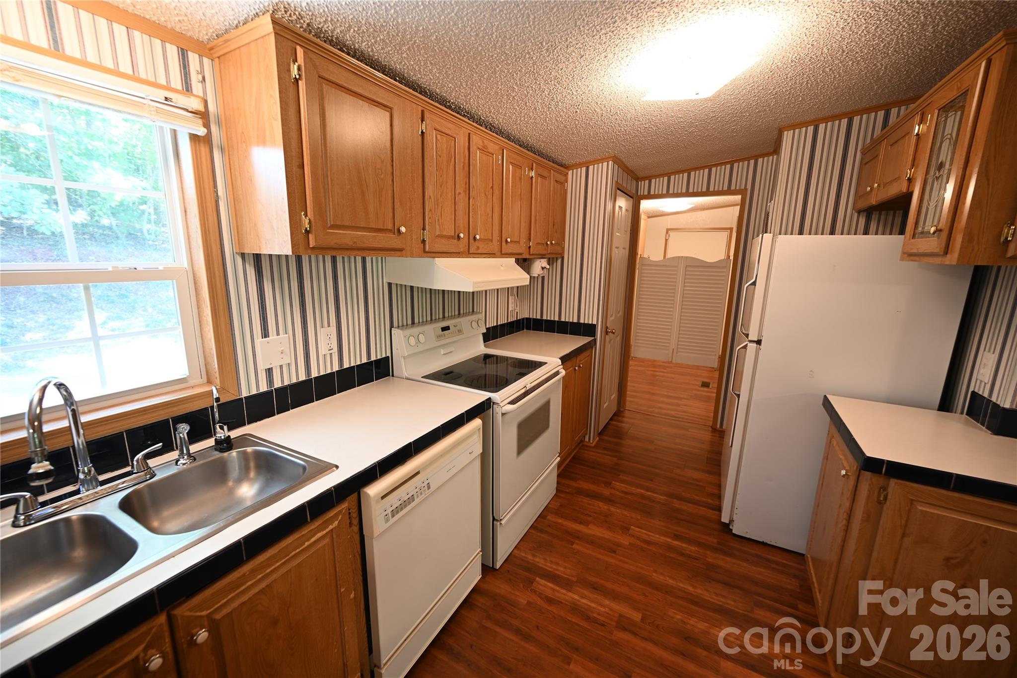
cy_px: 339
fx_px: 396
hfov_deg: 104.2
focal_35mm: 14
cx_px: 508
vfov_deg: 81.2
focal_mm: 14
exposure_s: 1/4
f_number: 4
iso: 100
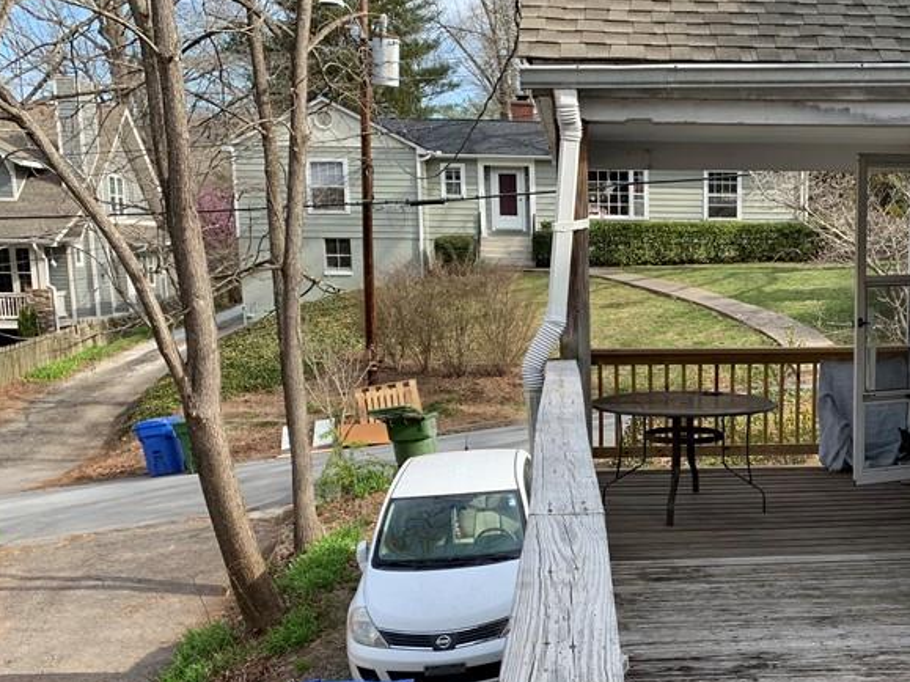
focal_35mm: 46
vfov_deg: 31.0
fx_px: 1209
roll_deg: -0.4
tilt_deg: -11.1
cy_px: 503
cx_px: 725
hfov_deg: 39.7
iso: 25
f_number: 1.8
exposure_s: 1/558
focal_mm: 4.25
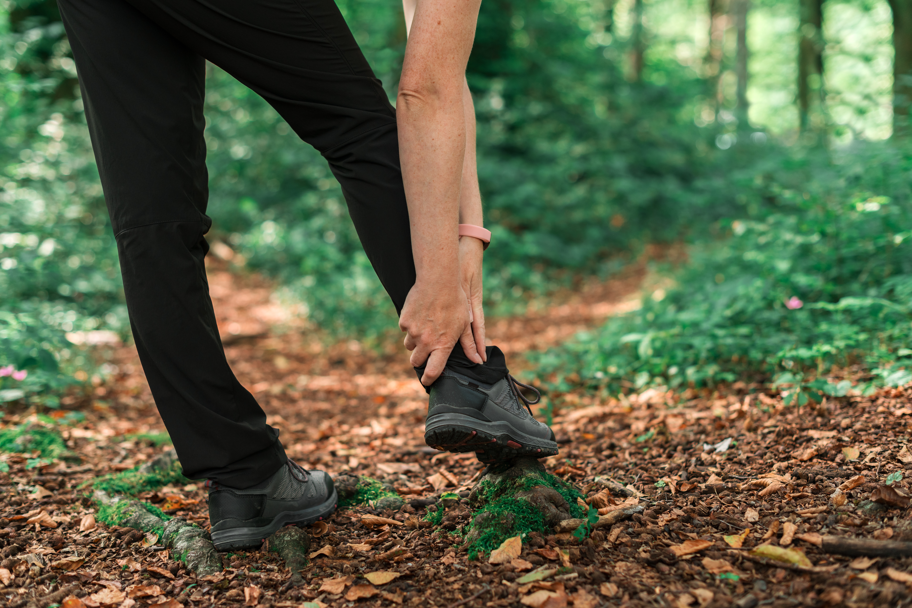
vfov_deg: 27.0
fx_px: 1267
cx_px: 456
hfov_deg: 39.6
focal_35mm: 50
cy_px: 304
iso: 160
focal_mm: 50
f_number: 2.5
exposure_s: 1/200
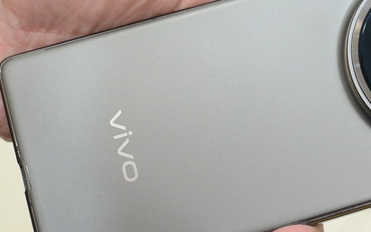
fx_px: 939
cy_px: 82
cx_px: 292
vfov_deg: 14.1
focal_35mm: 93
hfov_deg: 22.1
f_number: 4.5
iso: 1600
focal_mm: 35
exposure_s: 1/80
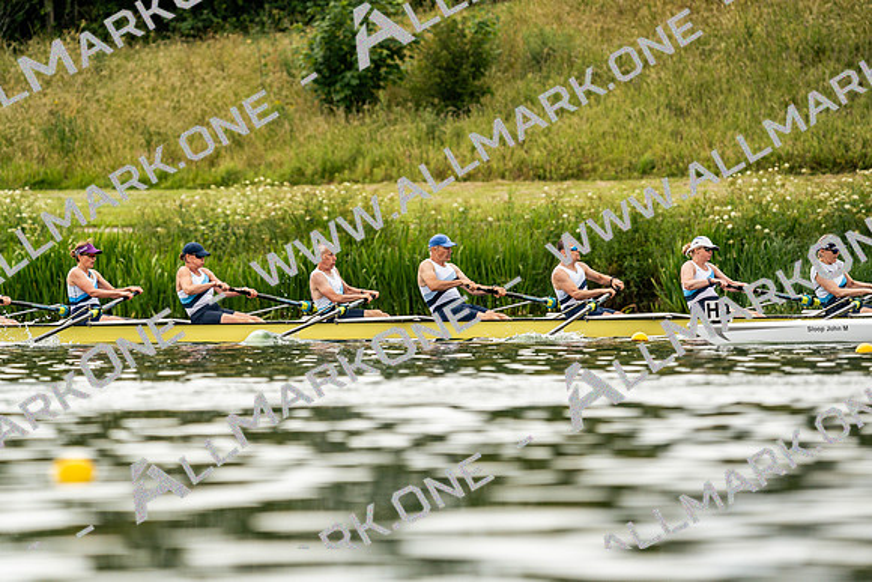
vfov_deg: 3.1
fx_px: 10757
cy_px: 291
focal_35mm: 444
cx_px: 436
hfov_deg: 4.6
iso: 400
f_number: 6.3
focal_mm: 444
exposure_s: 1/2000
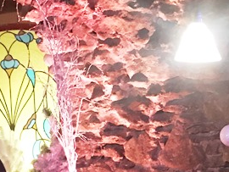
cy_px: 222
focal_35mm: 106
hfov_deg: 17.9
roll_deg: +0.6
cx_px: 247
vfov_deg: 13.5
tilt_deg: -6.6
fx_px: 702
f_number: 1.8
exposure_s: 1/4
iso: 160
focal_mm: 3.99
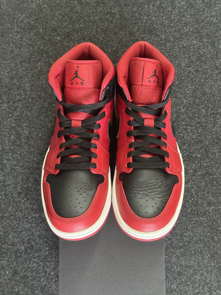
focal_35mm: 48
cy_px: 148
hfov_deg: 30.3
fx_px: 409
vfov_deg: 39.7
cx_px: 110
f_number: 1.78
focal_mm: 6.86
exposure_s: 1/33
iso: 320
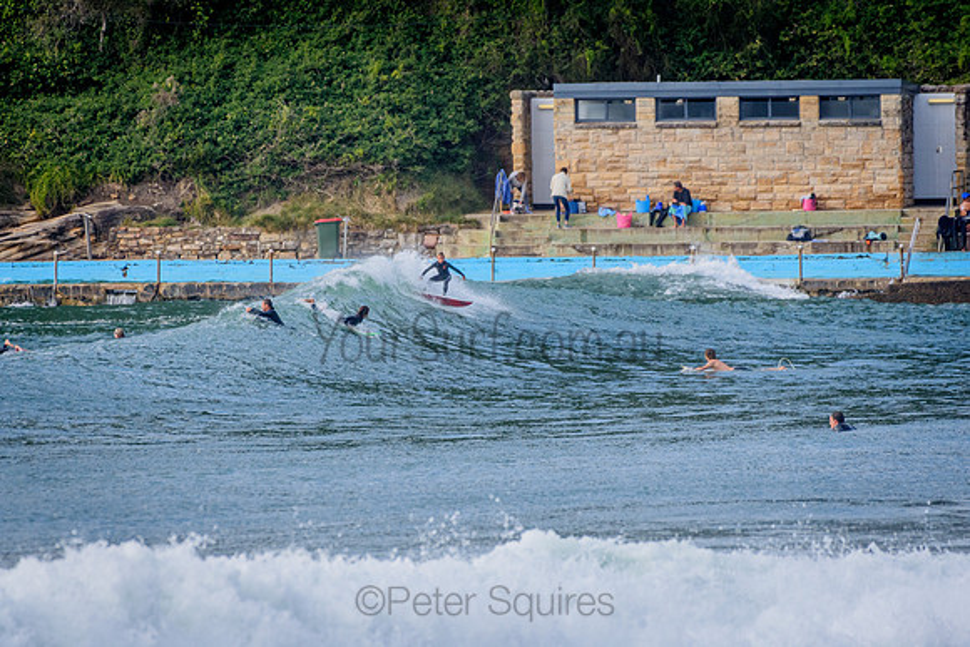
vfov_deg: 1.8
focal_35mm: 750
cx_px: 485
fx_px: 20212
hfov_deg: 2.7
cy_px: 324
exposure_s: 1/2000
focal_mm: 500
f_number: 5.6
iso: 560
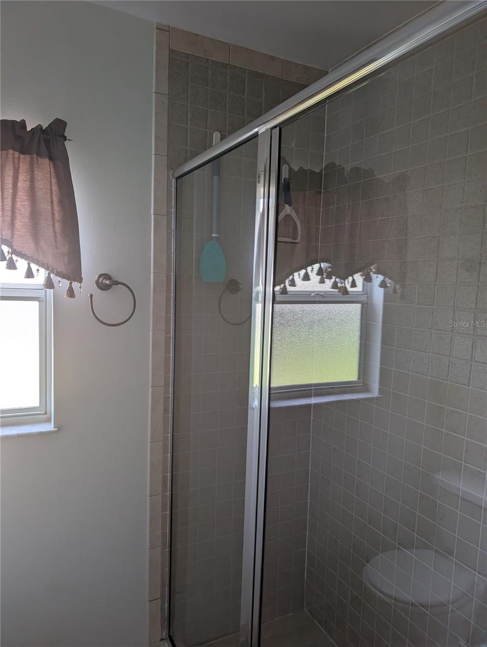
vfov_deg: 71.5
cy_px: 324
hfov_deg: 56.9
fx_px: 449
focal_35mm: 24
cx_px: 244
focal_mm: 6.9
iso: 212
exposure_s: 1/120
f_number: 1.68
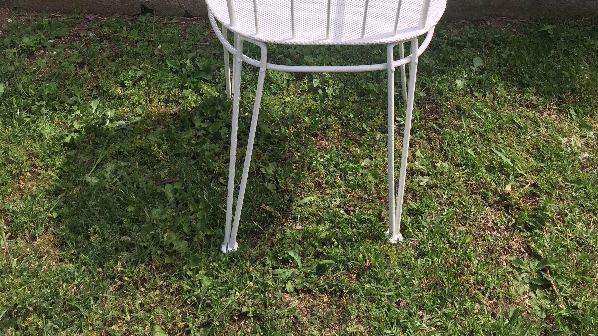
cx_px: 302
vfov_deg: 25.4
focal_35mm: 43
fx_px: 682
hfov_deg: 47.4
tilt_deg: -22.0
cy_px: -48
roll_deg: +0.8
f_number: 2.2
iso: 32
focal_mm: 4.15
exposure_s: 1/1236
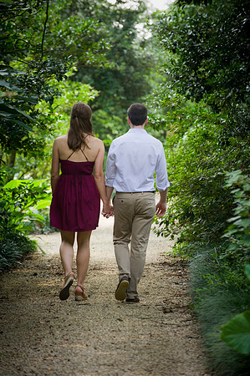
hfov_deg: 6.9
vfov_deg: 10.3
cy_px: 188
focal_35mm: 200
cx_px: 125
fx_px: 2088
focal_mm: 200
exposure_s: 1/100
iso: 320
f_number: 3.5
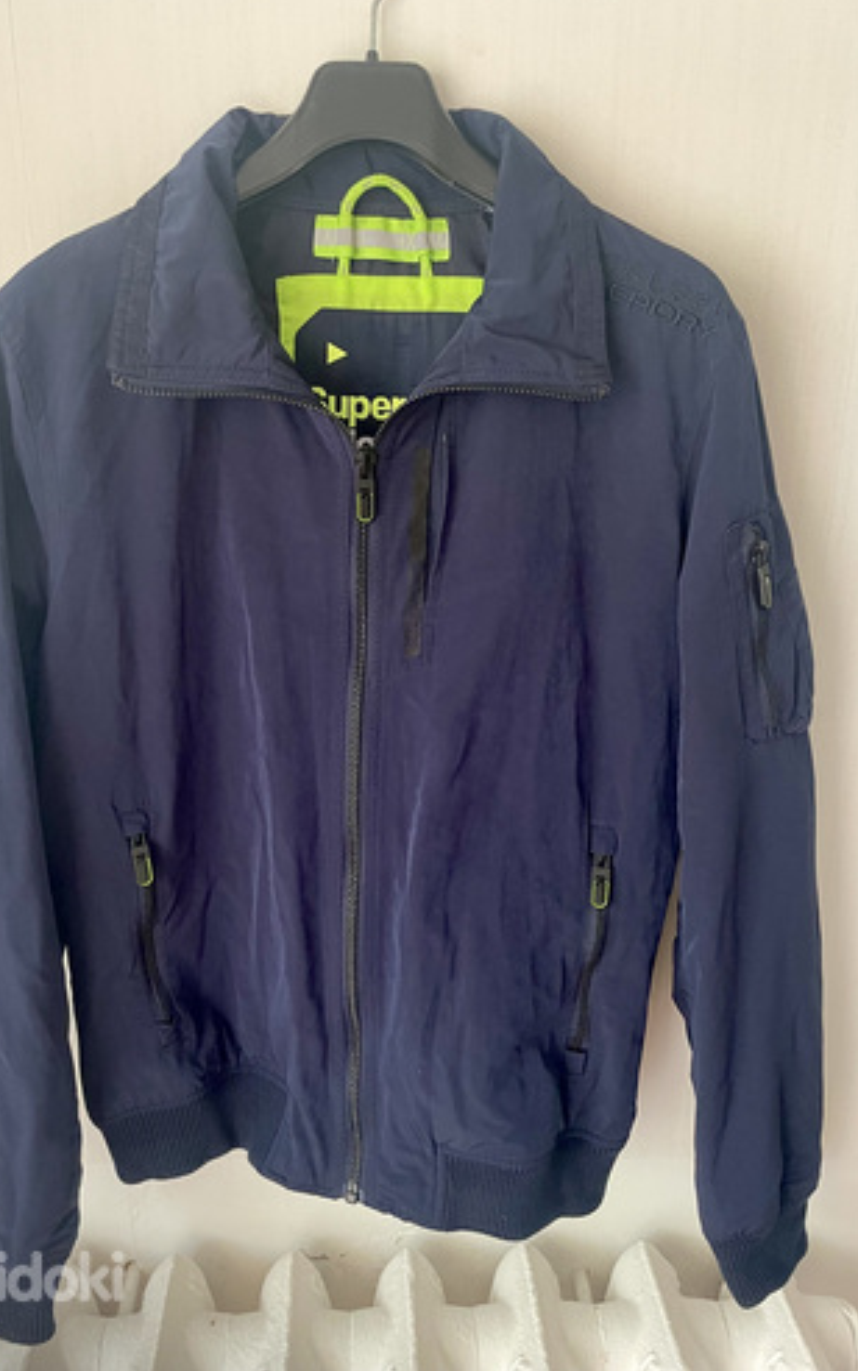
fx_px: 1046
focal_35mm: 28
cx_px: 369
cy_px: 677
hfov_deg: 44.5
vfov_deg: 66.4
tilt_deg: -18.1
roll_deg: +0.4
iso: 400
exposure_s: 1/60
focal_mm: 4.2
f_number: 1.6
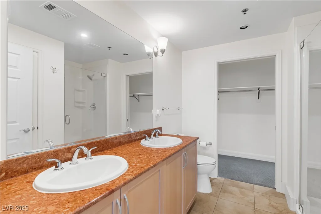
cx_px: 160
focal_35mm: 17
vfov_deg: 70.5
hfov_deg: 93.3
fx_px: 152
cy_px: 107
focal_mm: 17
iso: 400
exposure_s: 2
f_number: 8
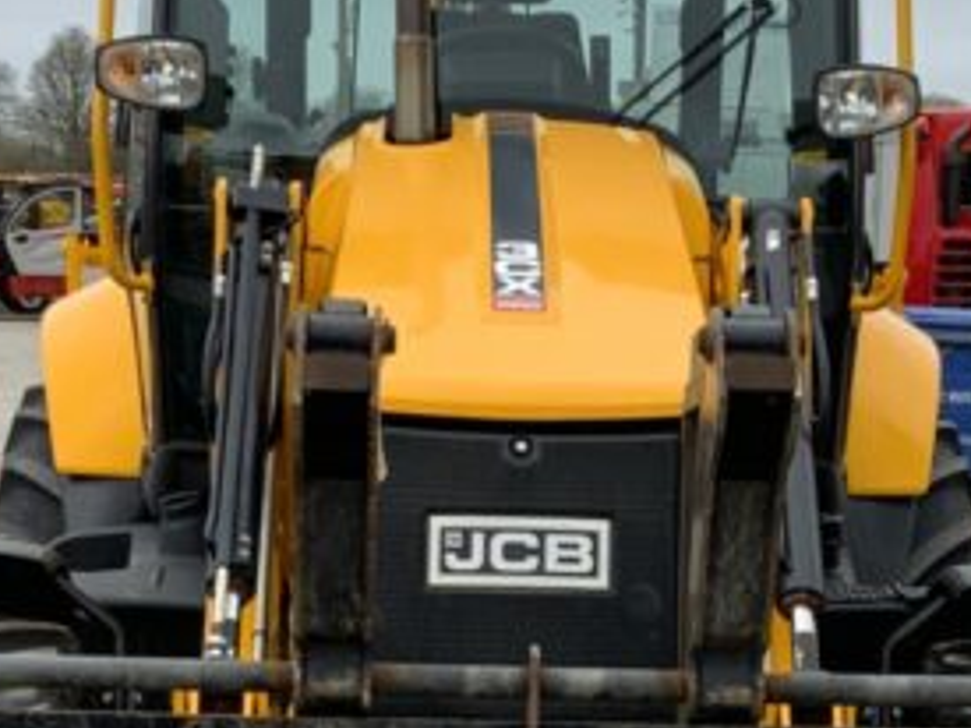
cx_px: 678
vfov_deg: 13.5
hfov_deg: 18.1
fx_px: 3028
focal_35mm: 108
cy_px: 707
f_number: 1.8
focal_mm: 3
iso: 16
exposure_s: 1/883
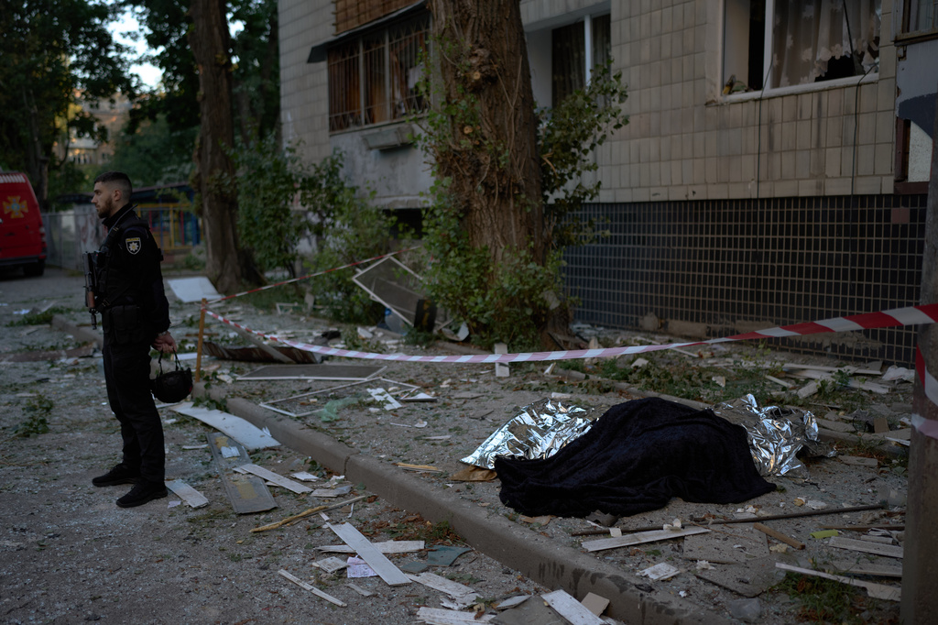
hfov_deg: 54.4
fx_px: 912
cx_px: 469
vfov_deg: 37.8
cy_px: 312
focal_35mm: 35
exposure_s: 1/1000
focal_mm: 35
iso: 250
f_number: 1.4
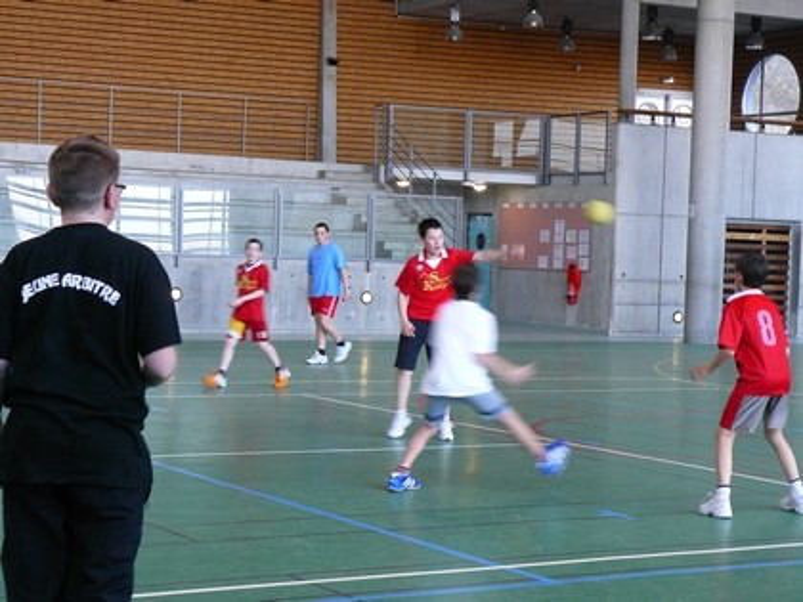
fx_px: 1833
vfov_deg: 18.7
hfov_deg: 24.7
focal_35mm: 79
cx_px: 402
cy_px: 301
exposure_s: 1/30
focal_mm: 13.1
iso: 200
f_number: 3.2
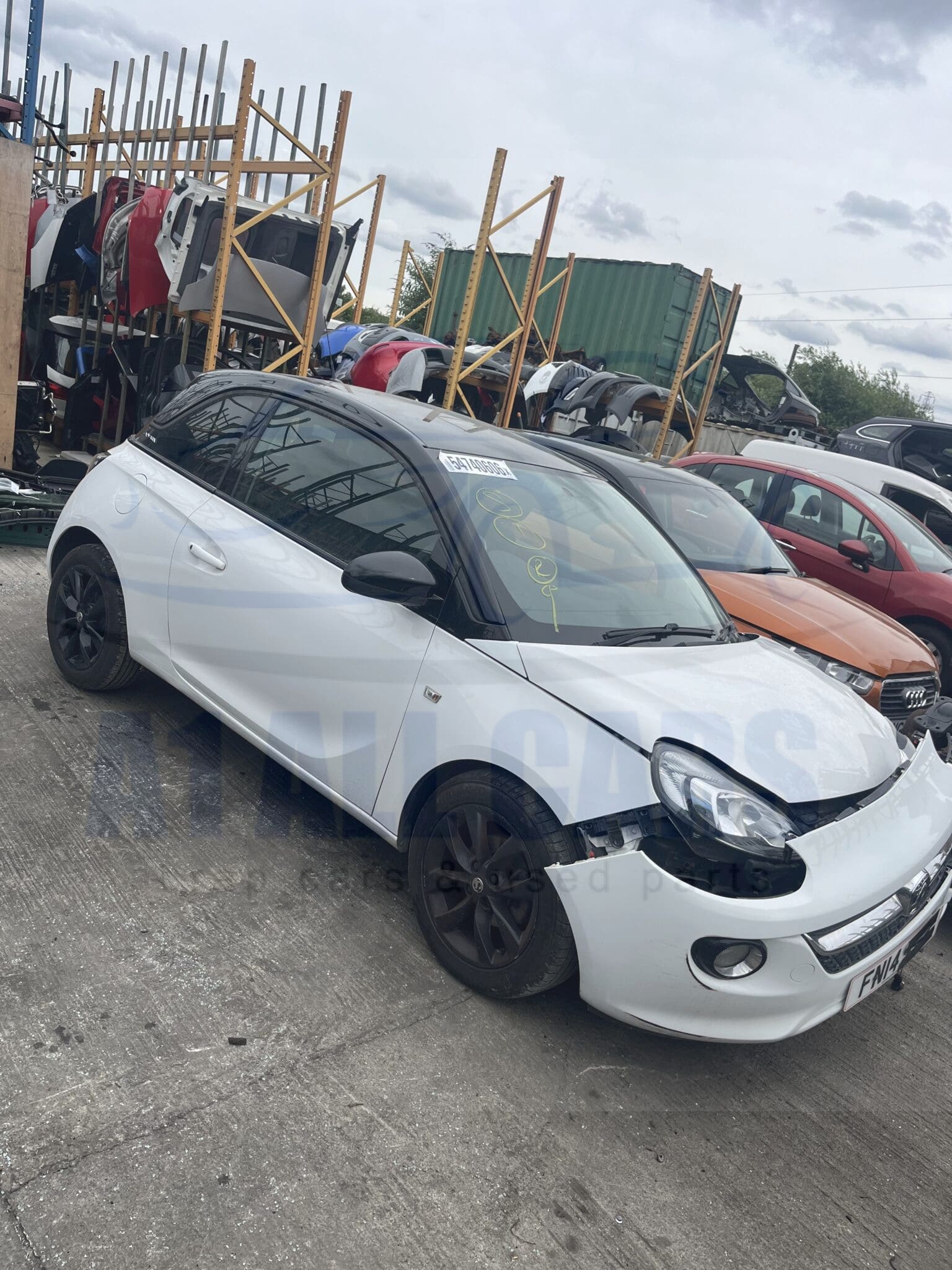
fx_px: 953
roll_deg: -11.6
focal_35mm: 26
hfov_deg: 53.1
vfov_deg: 67.3
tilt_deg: -14.6
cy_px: 635
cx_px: 476
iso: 50
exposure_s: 1/2410
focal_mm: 5.1
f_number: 1.6
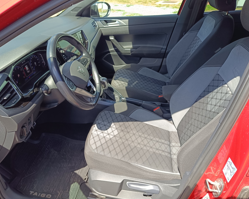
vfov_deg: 54.9
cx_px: 118
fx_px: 192
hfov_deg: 66.0
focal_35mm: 26
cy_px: 103
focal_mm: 5.59
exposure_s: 1/217
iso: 53
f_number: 1.88
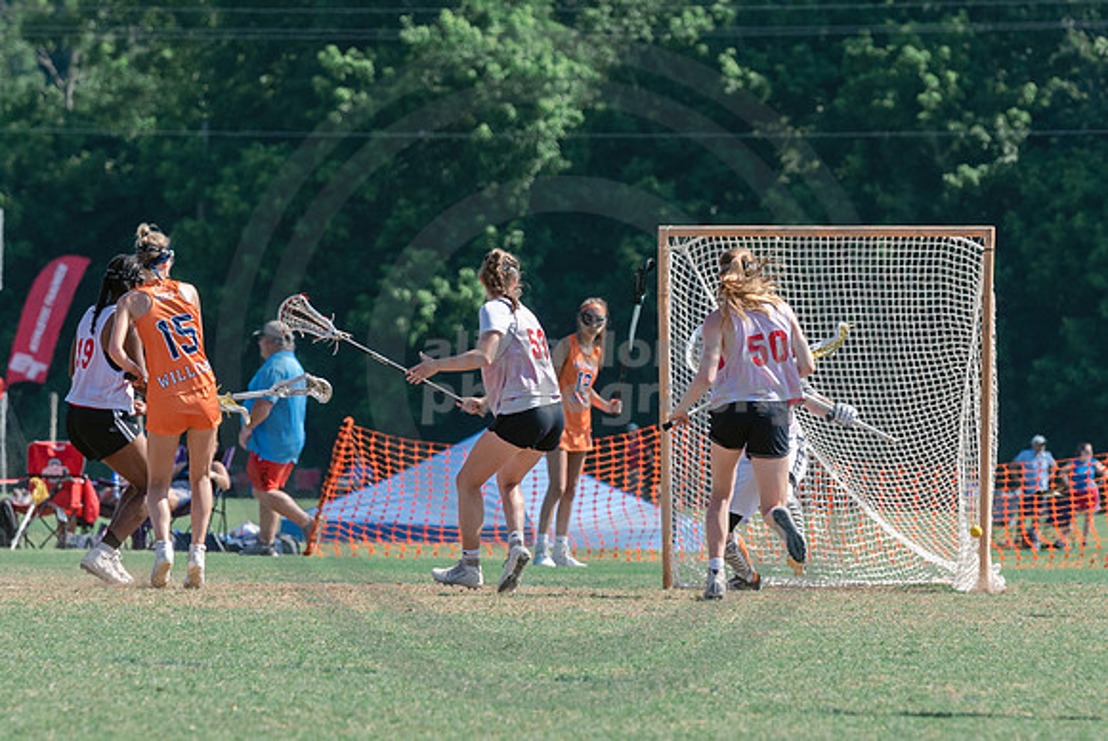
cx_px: 628
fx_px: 12916
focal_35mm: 419
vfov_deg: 3.3
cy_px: 393
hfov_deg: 4.9
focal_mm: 185
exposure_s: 1/1600
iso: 400
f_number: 5
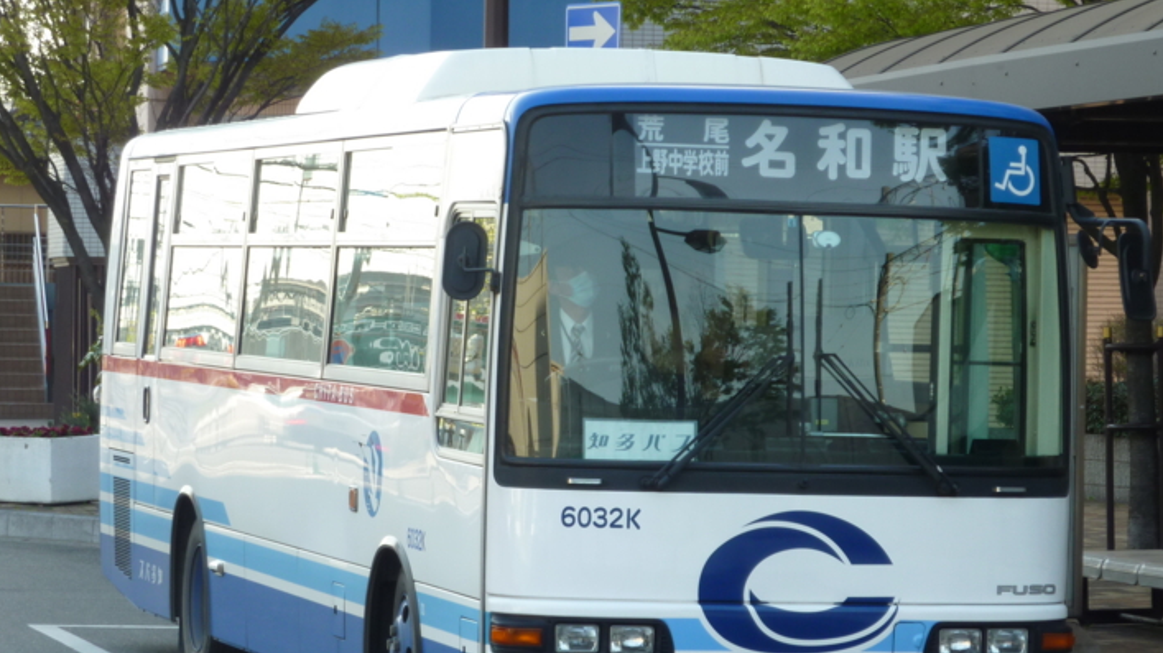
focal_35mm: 169
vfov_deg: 7.2
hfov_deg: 12.7
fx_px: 5209
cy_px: 405
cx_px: 617
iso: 80
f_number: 4.5
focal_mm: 22.5
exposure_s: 1/80
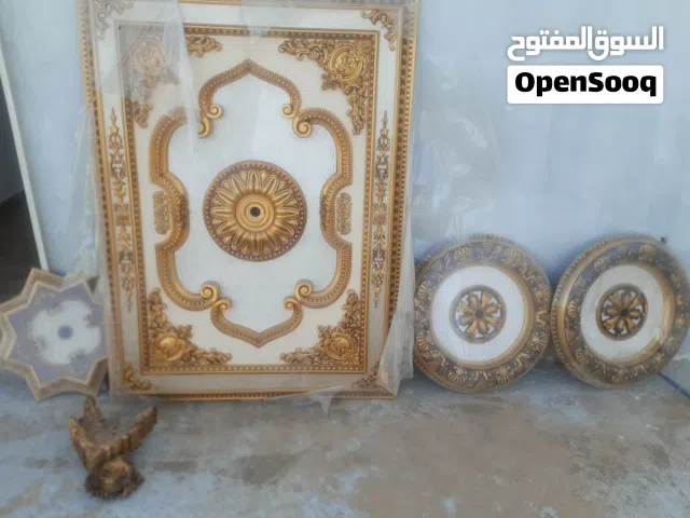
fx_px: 518
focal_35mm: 26
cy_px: 259
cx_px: 345
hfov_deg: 67.3
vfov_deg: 53.1
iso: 40
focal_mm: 3.92
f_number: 1.7
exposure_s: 1/349
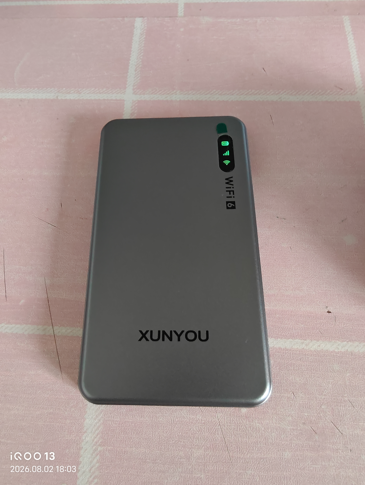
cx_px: 182
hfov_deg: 55.0
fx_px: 351
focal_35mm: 25
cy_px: 242
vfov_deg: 69.3
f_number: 2
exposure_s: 1/20
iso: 1752
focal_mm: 2.32
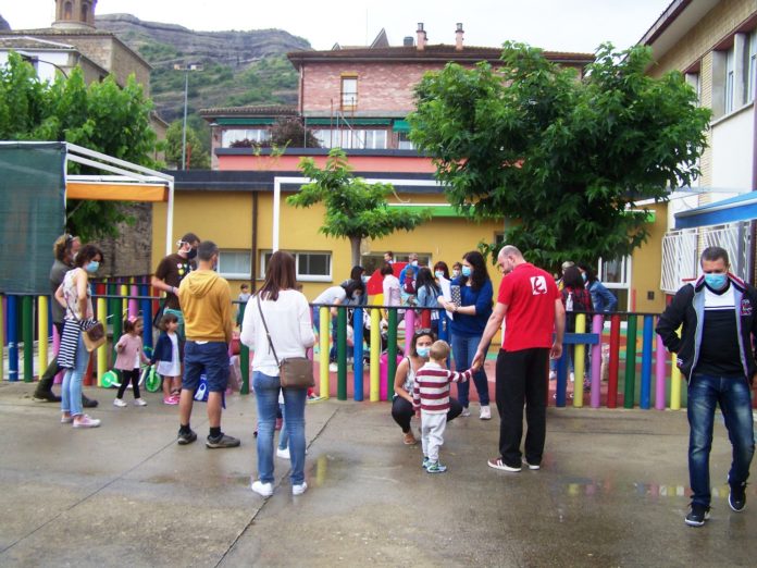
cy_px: 284
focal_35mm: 38
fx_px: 831
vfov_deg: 37.7
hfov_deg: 49.0
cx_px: 378
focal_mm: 6.3
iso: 64
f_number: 2.8
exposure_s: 1/320
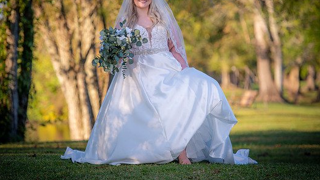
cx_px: 155
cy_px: 70
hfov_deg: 10.9
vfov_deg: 6.2
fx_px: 1672
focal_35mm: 197
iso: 80
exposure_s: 1/250
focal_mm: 170
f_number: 3.2
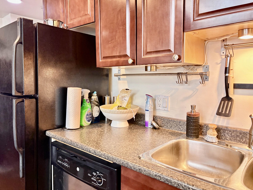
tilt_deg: -3.7
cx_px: 128
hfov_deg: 65.3
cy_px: 93
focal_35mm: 27
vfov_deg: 51.4
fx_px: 197
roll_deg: +1.3
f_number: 1.6
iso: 500
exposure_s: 1/30
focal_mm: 5.96
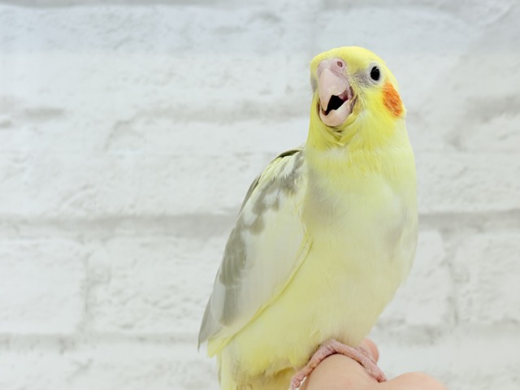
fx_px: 781
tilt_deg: +8.0
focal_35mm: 52
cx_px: 260
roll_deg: +2.0
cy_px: 195
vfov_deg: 28.0
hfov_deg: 36.8
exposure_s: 1/100
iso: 64
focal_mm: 5.96
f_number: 1.6
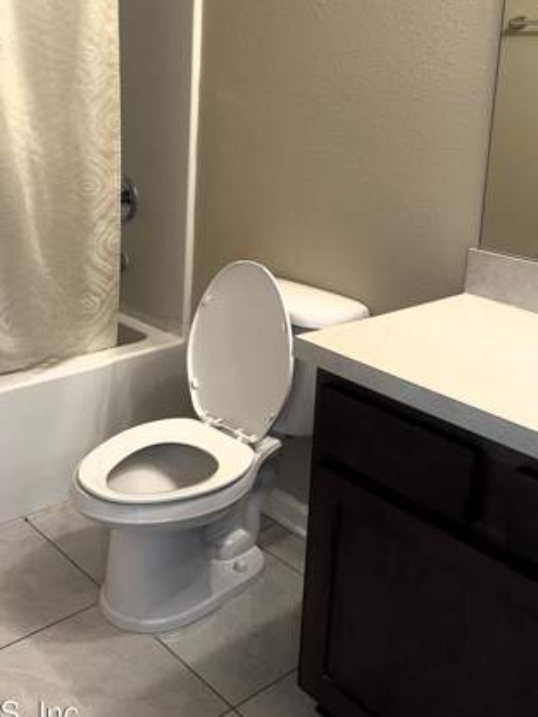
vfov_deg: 45.7
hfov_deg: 35.8
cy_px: 212
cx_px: 207
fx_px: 829
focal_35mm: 40
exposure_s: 1/60
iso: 125
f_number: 1.5
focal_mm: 5.7
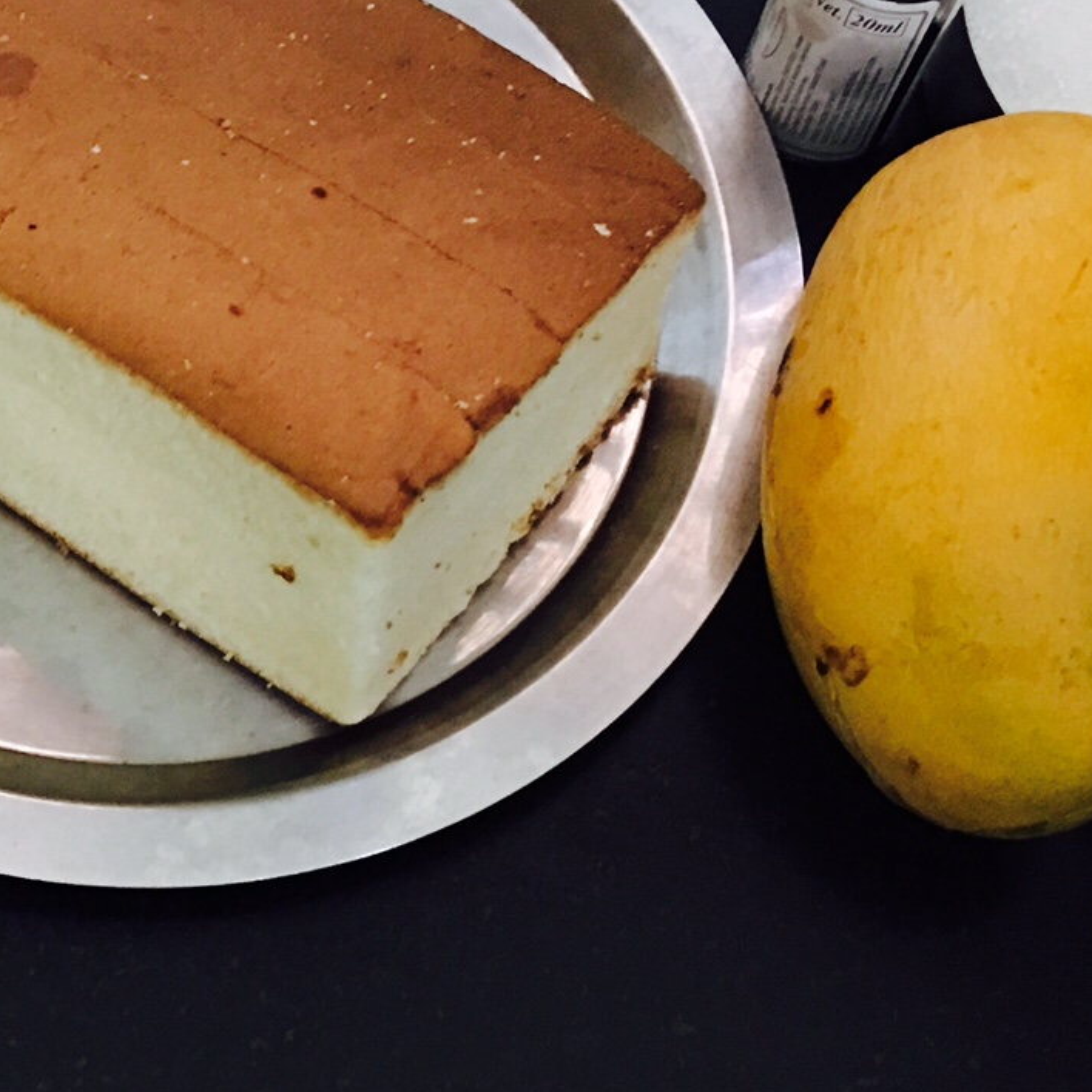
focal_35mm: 73
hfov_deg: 23.1
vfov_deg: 23.7
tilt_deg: -63.0
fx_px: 2605
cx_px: 120
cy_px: 537
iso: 100
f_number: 2.2
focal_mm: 4.15
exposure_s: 1/4
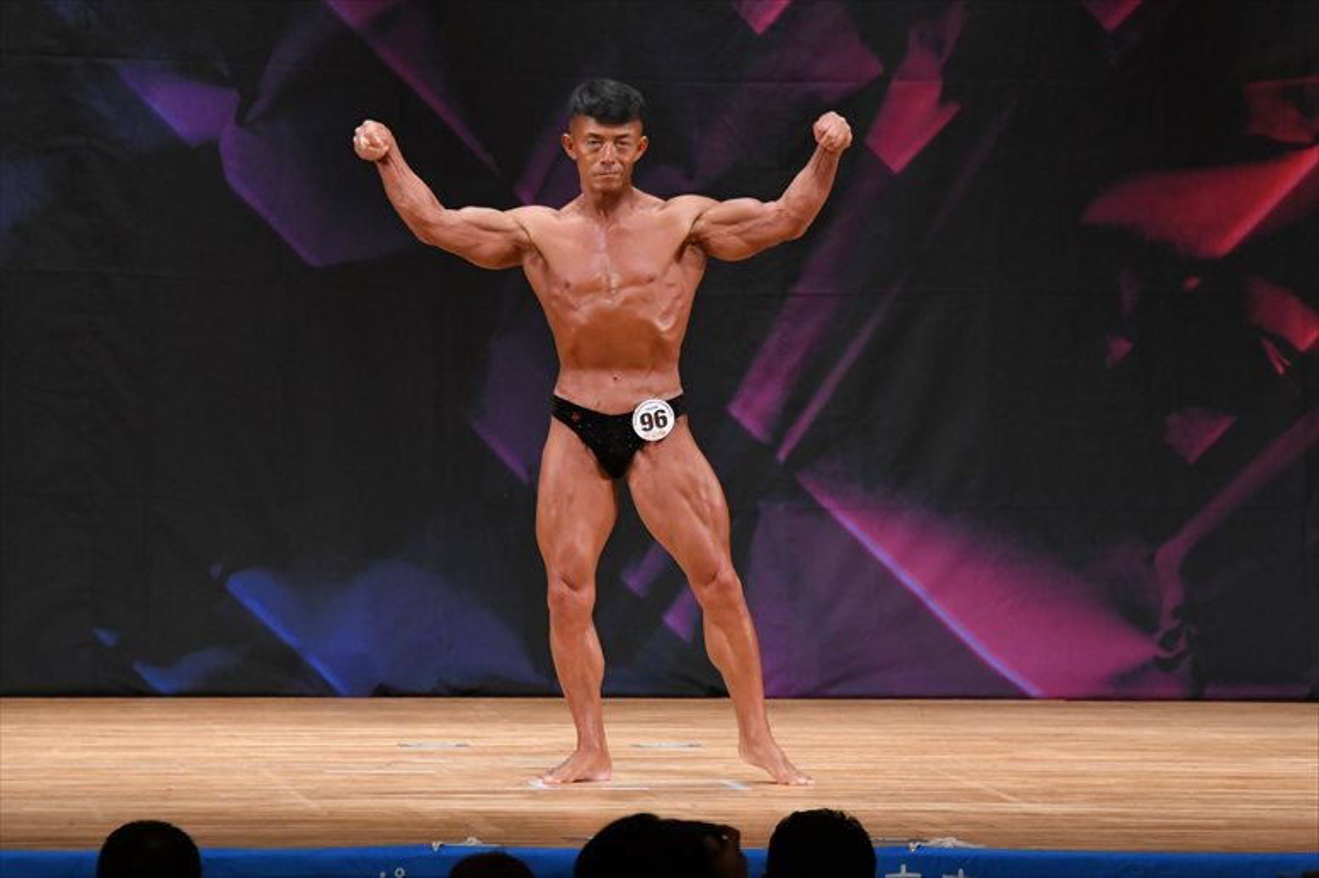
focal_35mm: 255
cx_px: 660
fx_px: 9338
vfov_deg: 5.4
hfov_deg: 8.1
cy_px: 439
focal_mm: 170
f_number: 5.6
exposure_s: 1/400
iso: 3200
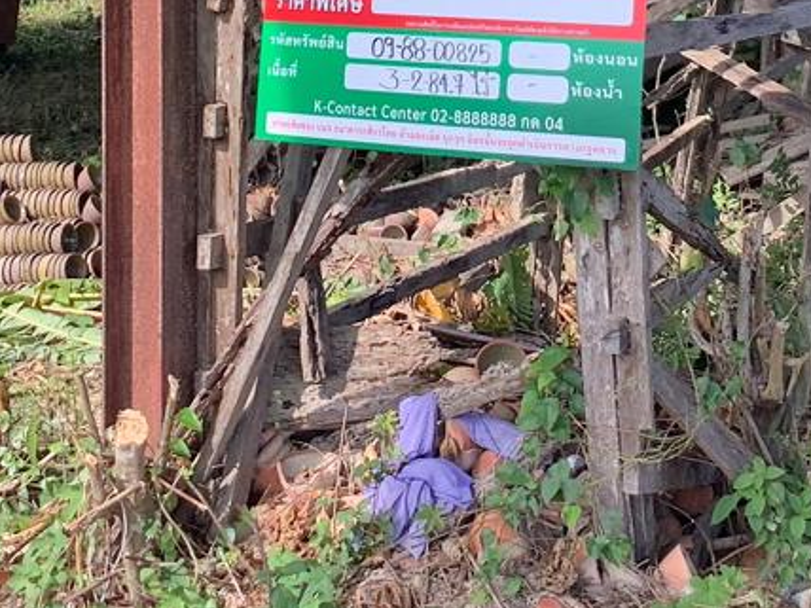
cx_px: 496
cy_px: -142
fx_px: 1945
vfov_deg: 16.9
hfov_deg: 23.5
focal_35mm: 83
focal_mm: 3.3
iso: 25
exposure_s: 1/224
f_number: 2.4
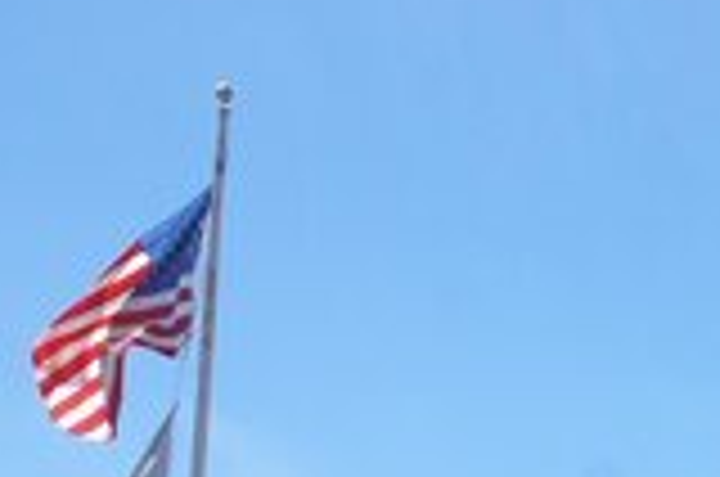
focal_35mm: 96
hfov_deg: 19.0
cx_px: 1044
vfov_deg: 12.8
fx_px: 1916
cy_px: 884
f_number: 13
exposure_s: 1/250
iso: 200
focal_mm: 16
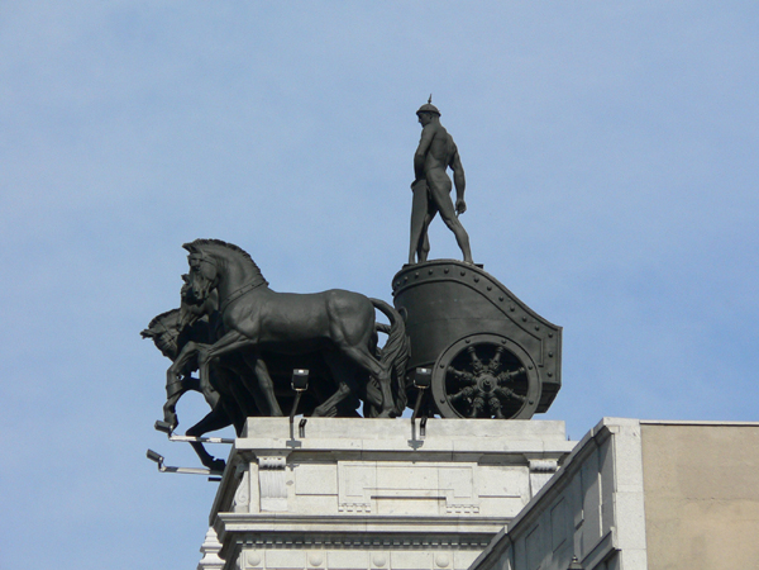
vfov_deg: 4.9
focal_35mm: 301
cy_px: 285
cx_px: 380
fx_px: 6600
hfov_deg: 6.6
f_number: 5.6
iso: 100
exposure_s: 1/640
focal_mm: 39.6
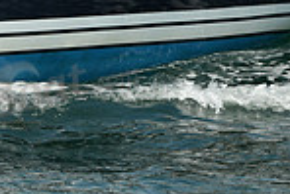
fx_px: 3088
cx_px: -237
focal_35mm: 383
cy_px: -171
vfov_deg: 3.6
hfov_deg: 5.3
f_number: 9
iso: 320
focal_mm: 98
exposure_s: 1/1000
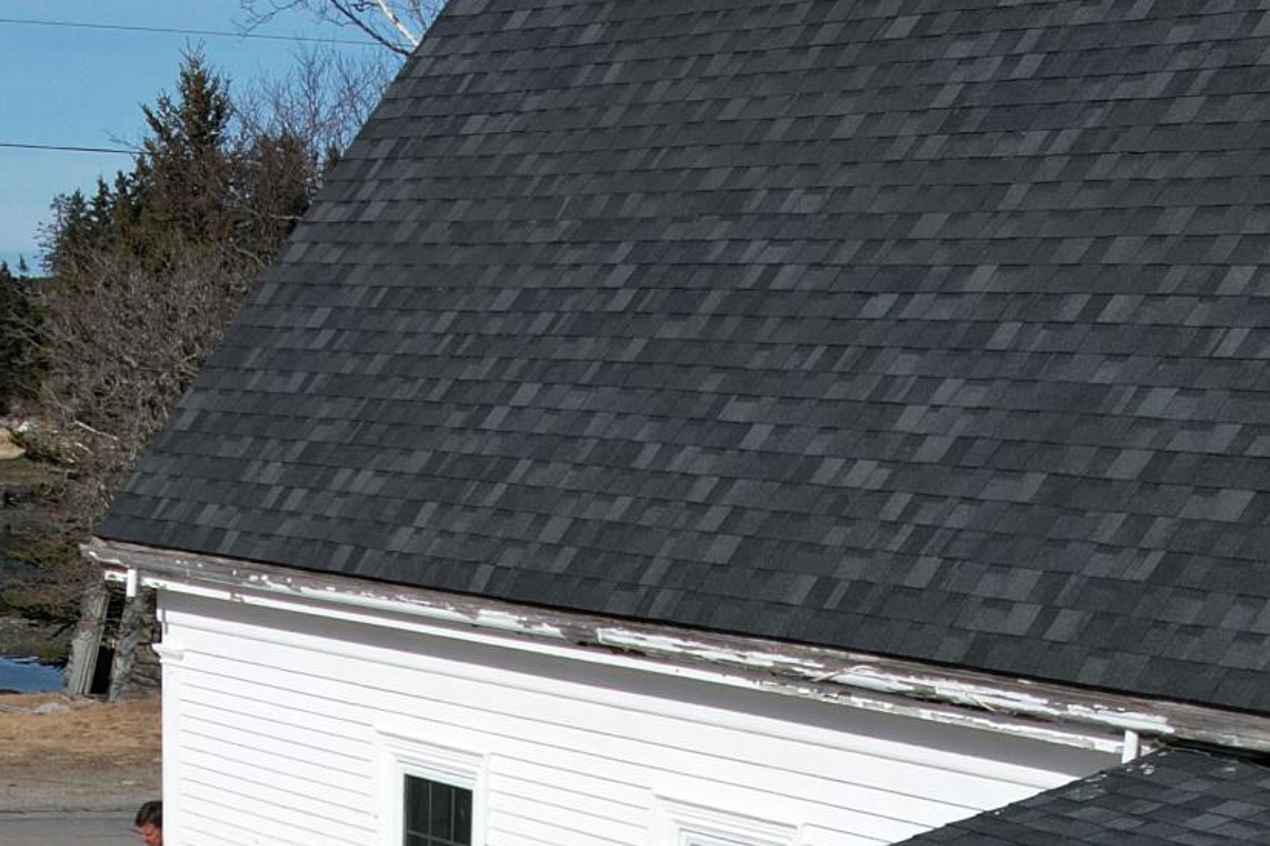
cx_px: 431
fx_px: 2822
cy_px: 1392
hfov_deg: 25.2
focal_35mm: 80
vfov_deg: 15.3
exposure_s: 1/3000
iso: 100
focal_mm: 8.38
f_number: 2.8
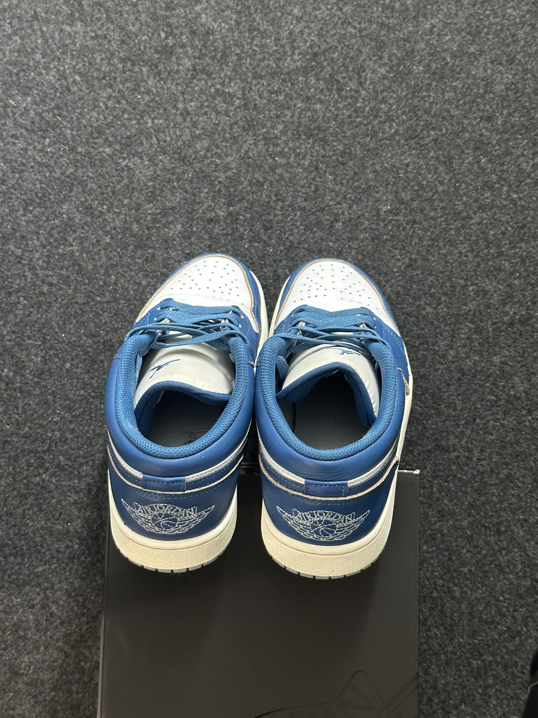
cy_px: 359
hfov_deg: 30.3
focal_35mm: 48
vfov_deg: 39.7
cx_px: 269
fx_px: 995
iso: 500
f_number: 1.78
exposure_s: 1/34
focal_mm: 6.86
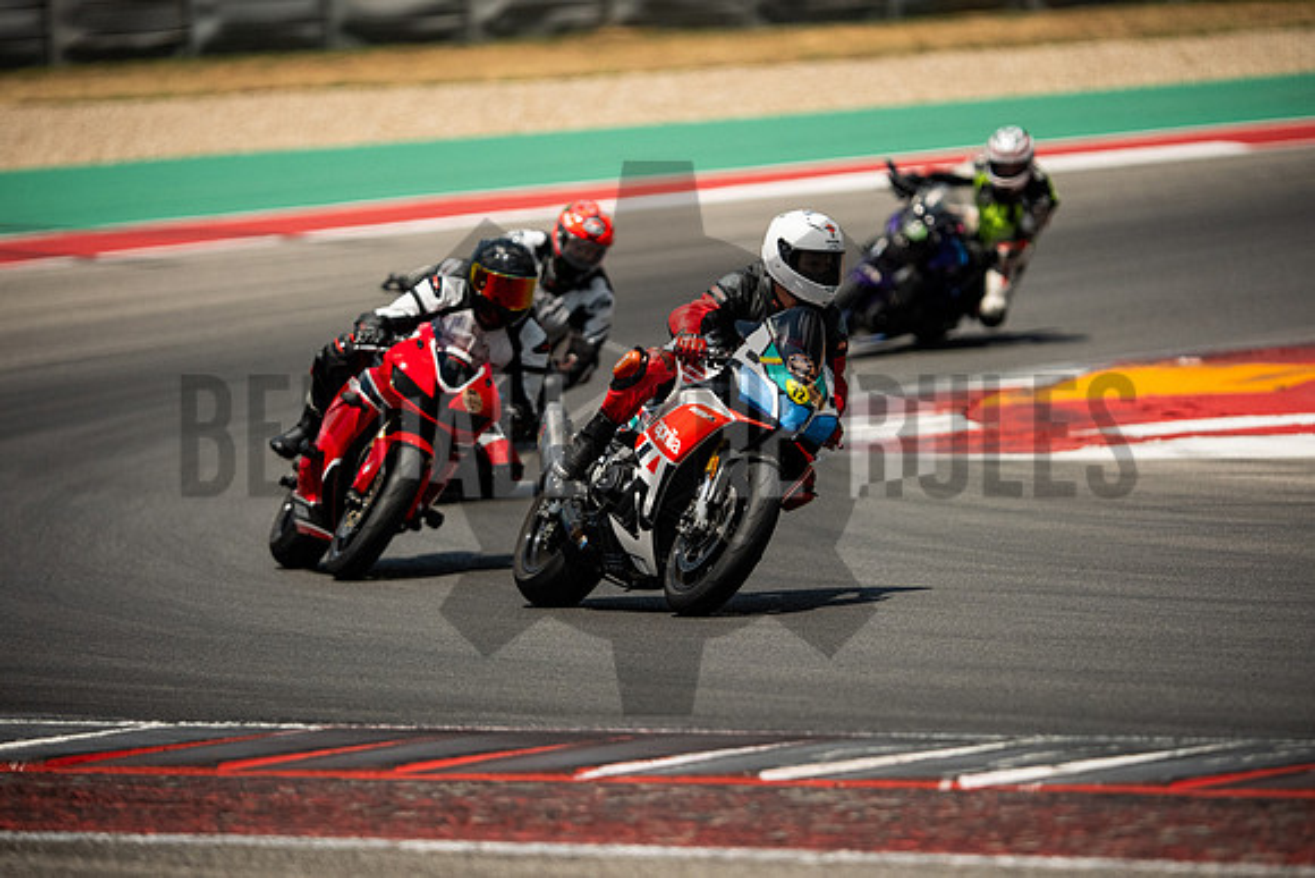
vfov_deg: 4.6
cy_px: 439
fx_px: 10960
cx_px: 658
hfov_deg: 6.9
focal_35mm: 300
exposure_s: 1/2000
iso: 1250
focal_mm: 200
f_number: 2
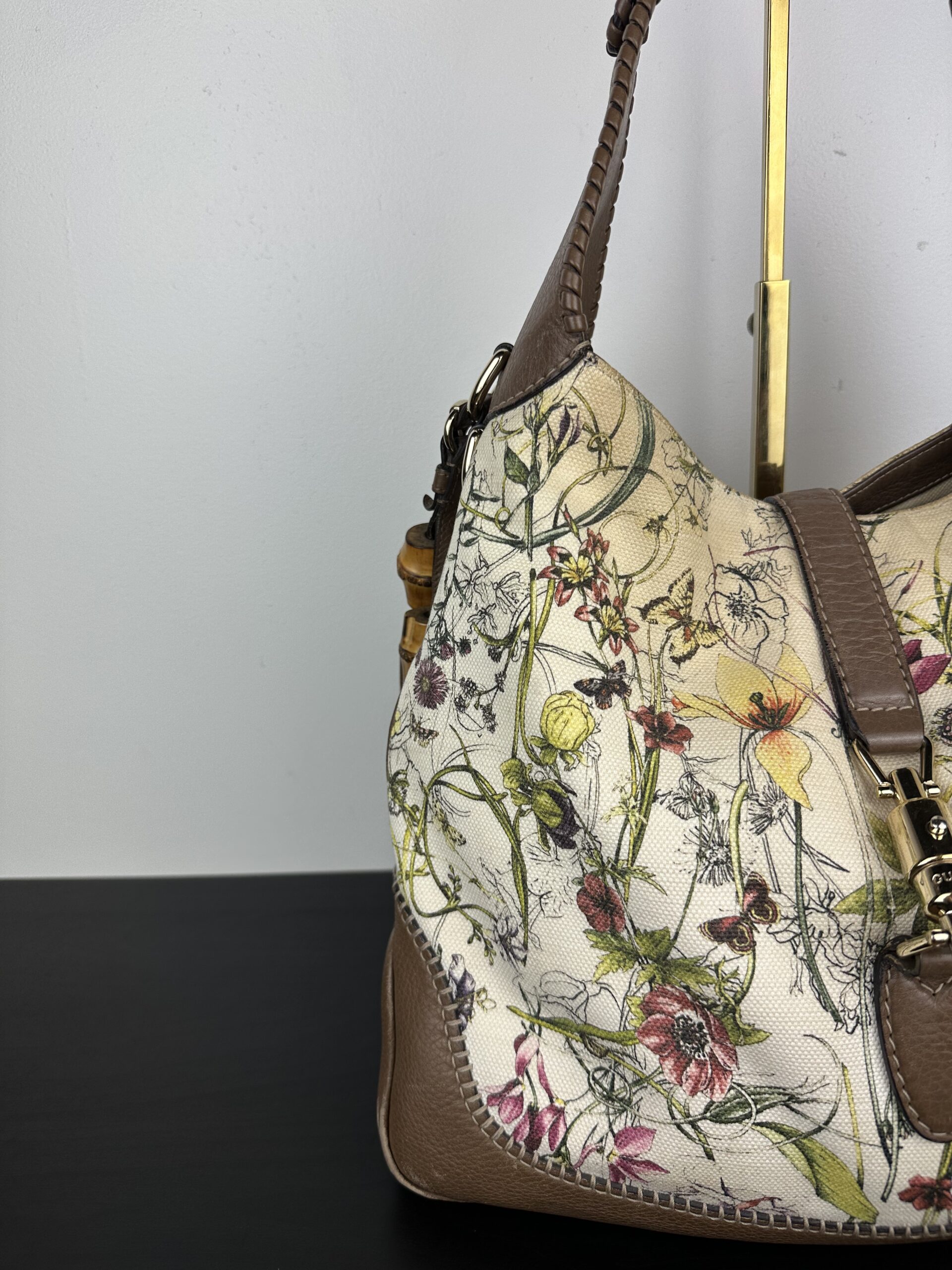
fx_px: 880
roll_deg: +2.9
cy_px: 635
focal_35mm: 24
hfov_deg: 56.8
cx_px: 476
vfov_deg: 71.6
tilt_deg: -16.2
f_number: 1.78
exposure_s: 1/444
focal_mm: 6.86
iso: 80
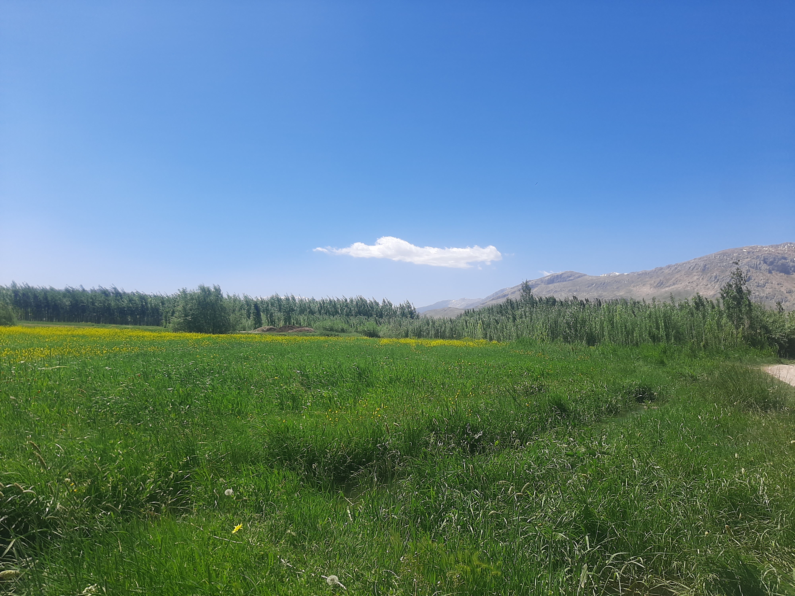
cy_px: 298
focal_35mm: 27
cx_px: 398
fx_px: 620
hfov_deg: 65.3
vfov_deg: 51.4
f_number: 1.7
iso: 40
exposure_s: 1/2558
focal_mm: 3.93
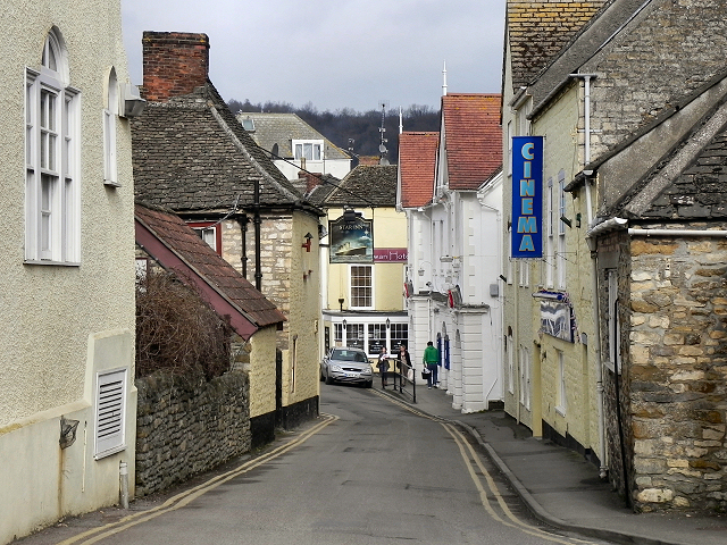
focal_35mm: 85
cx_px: 364
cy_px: 272
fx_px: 1785
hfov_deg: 23.0
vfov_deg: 17.4
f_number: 6.3
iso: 160
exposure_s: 1/375
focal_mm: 15.1
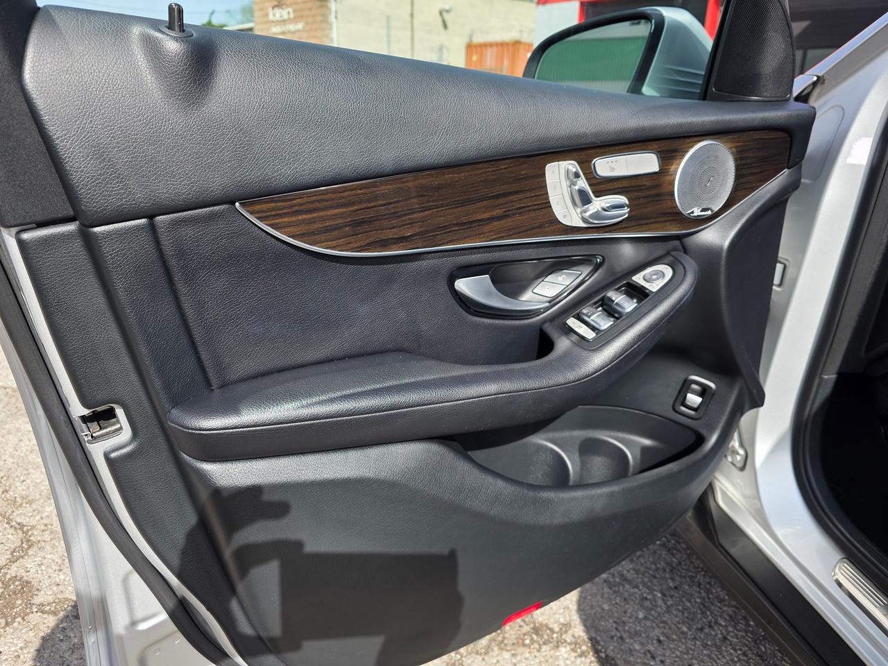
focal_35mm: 23
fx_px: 590
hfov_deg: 73.9
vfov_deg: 58.9
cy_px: 333
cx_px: 444
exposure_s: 1/1951
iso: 80
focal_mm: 6.3
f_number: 1.7
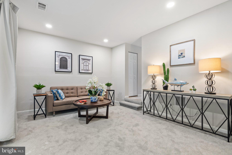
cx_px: 116
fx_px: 103
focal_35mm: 16
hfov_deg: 96.7
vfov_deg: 73.7
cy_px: 78
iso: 500
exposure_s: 1/4
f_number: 8
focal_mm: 16
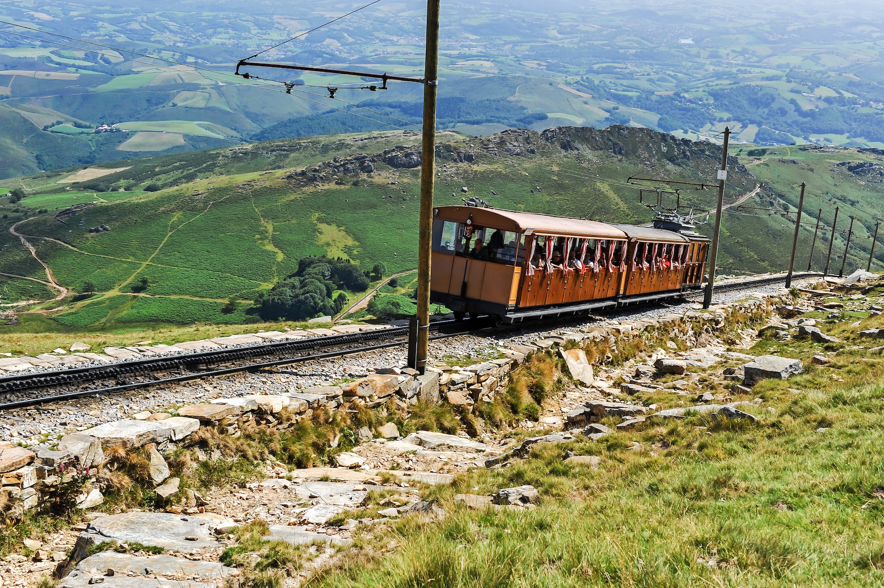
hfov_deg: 44.5
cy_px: 294
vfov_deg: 30.5
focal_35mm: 44
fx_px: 1080
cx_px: 442
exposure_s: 1/400
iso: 200
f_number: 9
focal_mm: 44
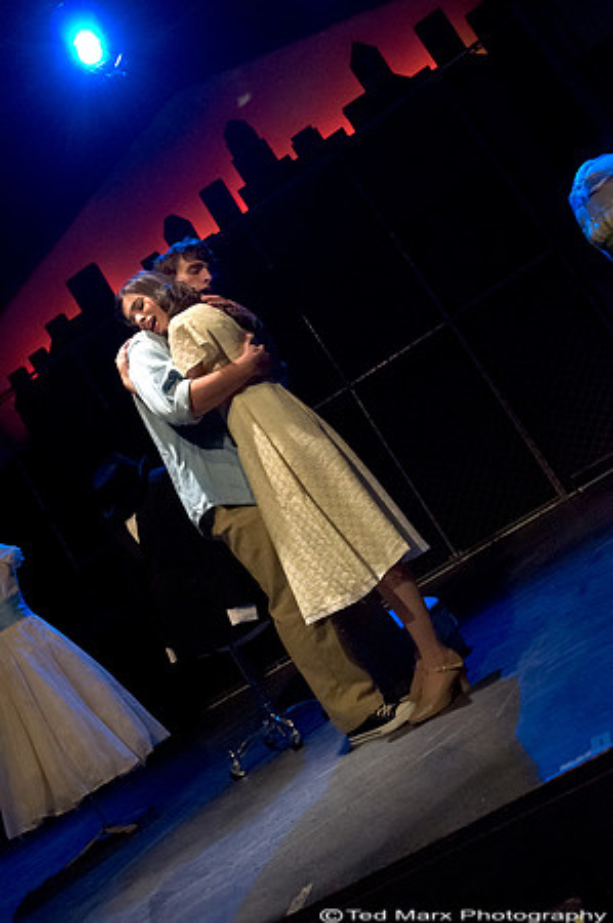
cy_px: 462
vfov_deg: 57.3
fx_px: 845
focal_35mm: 33
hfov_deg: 39.9
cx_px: 306
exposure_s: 1/100
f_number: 3.2
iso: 6400
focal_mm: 22
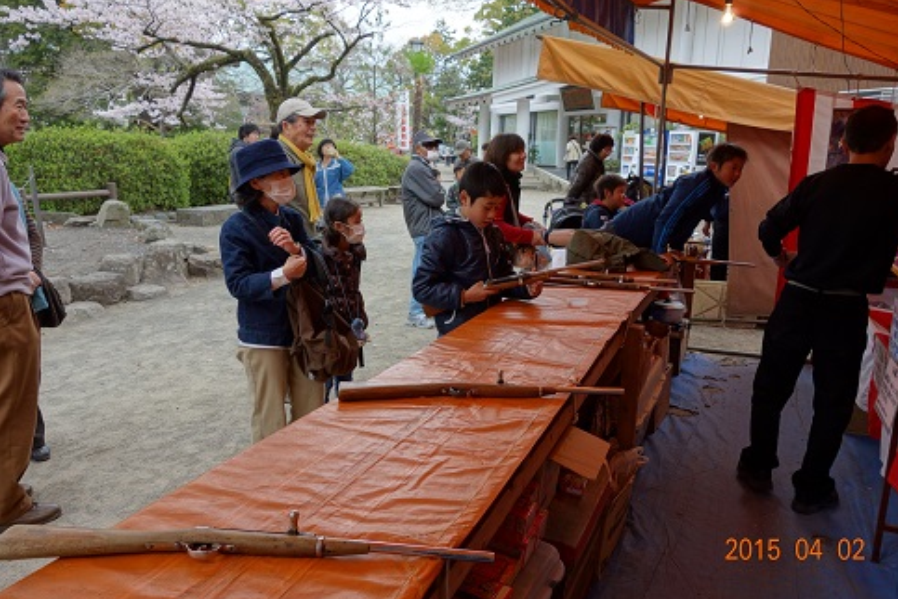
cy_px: 302
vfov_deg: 45.0
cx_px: 461
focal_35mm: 29
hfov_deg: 63.6
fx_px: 723
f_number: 4.5
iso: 125
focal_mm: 10.4
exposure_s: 1/100
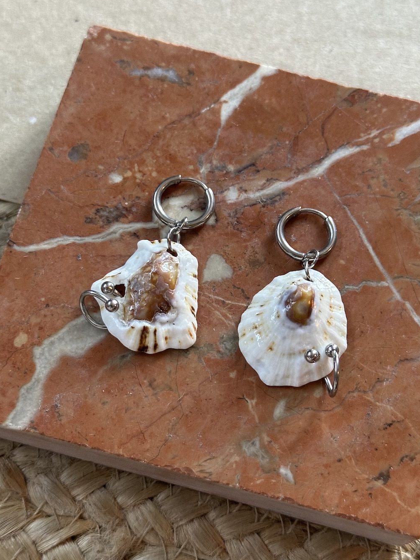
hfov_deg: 28.0
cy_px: 277
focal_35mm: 52
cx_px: 226
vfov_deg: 36.8
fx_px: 841
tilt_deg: -68.3
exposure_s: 1/46
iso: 250
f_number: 1.78
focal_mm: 6.86
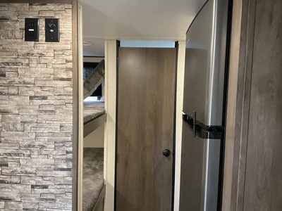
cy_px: 106
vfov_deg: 48.2
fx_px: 236
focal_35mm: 29
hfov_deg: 61.7
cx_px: 141
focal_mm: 3
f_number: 1.8
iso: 320
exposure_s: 1/57
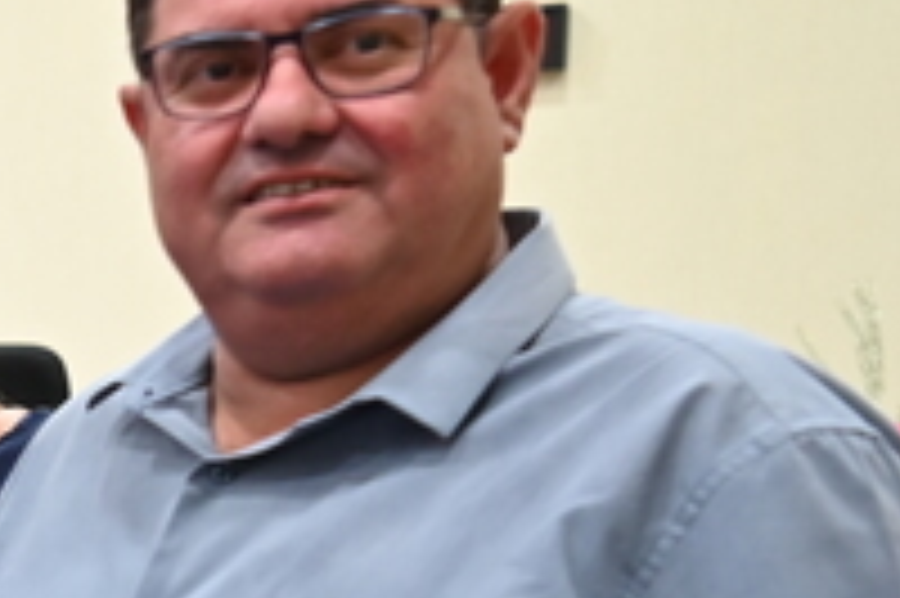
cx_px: -675
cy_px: 794
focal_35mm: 108
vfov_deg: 12.3
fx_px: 2698
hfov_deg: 16.2
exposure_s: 1/125
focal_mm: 24
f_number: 2.8
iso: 1600
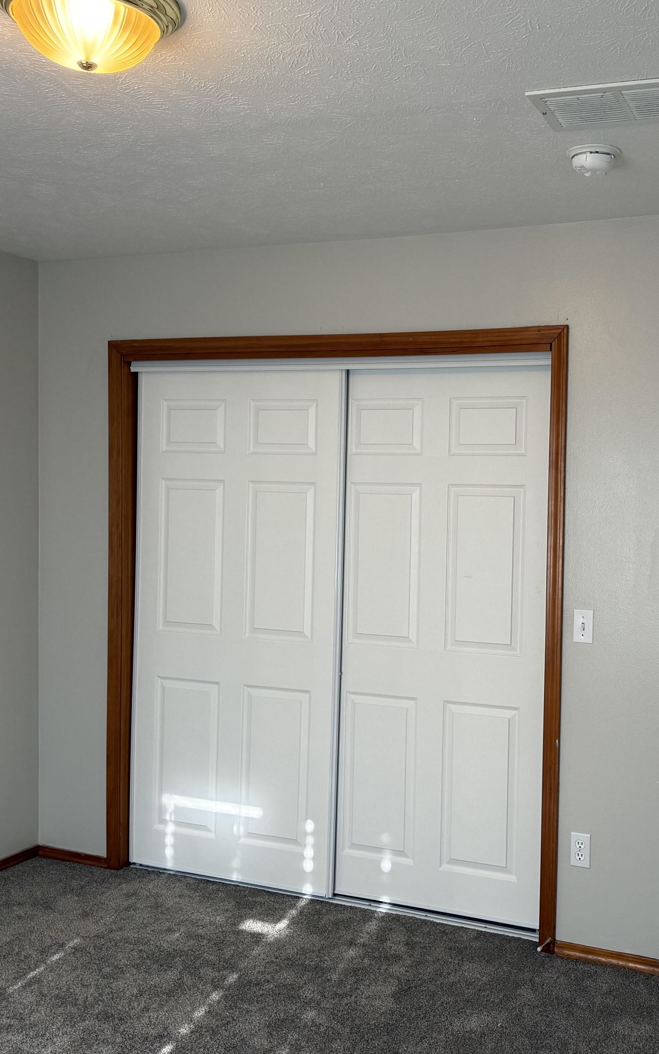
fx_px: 1034
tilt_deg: -1.9
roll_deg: -1.4
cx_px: 482
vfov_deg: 54.0
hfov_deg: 34.7
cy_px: 537
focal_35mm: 36
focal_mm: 6.76
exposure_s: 1/60
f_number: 1.78
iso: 160
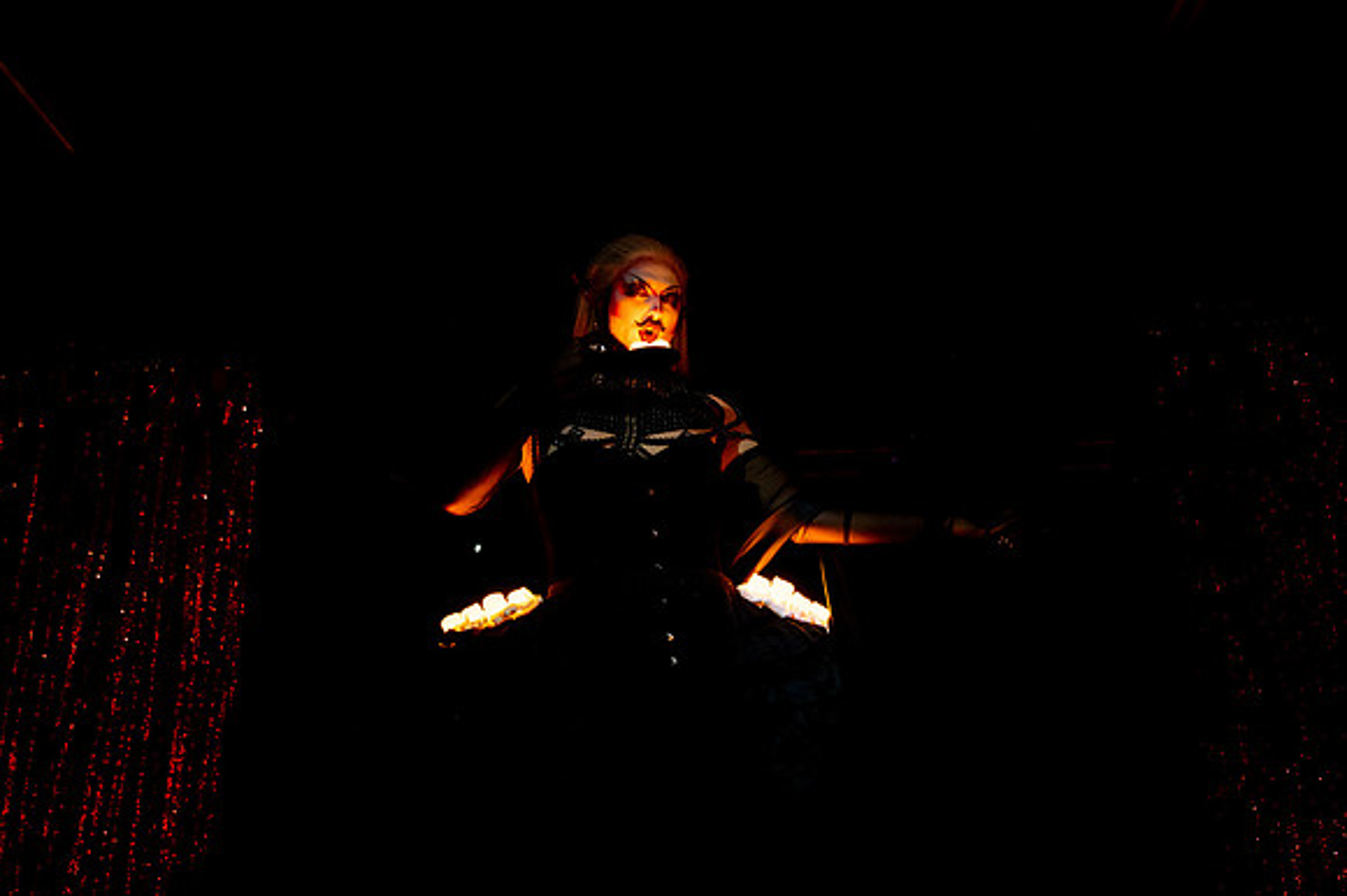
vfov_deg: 35.6
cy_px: 405
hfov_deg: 51.6
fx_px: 1394
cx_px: 644
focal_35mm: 37
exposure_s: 1/30
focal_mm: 34
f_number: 4
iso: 6400
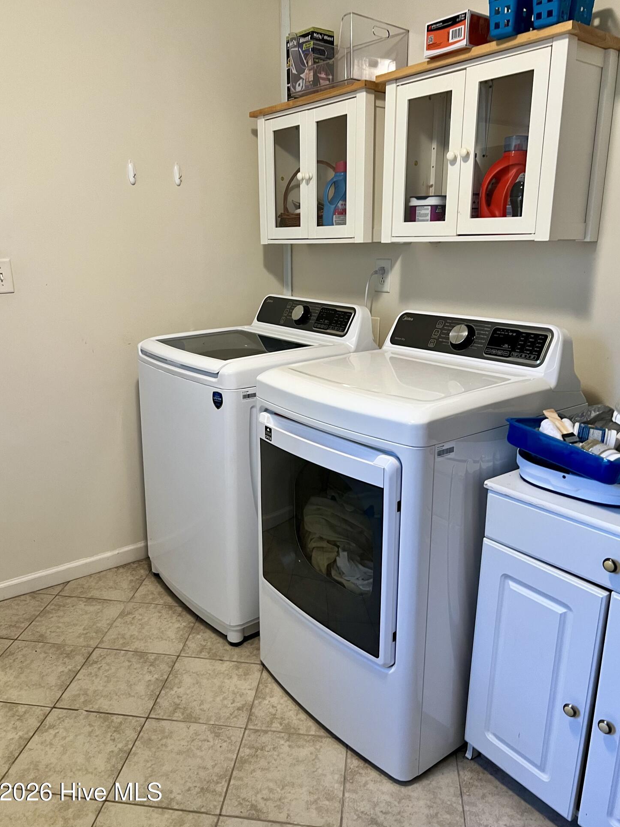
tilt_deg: -13.9
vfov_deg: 65.3
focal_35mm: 27
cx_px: 301
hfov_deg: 51.3
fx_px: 645
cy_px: 402
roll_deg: +0.0
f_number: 1.5
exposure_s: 1/60
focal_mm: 5.7
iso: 160
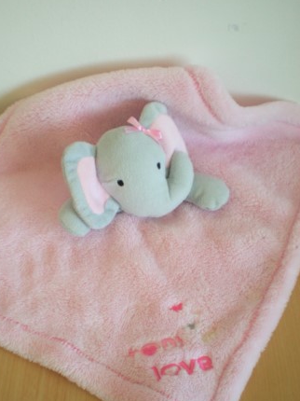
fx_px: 532
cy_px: 231
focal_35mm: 46
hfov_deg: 31.4
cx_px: 125
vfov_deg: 41.1
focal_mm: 6.3
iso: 200
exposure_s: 1/58
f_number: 3.1
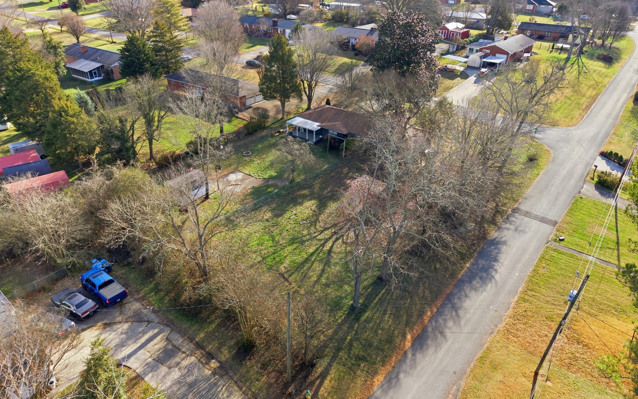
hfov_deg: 70.4
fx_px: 452
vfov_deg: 47.6
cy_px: 217
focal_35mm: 26
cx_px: 320
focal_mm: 8.7
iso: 100
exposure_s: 1/800
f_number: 1.8
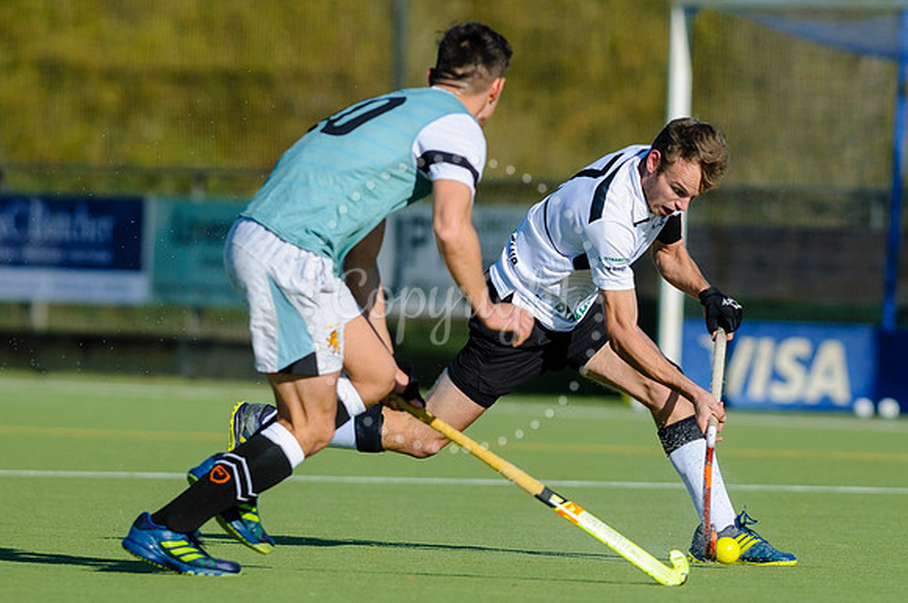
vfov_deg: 2.1
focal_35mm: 662
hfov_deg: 3.1
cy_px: 267
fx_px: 16663
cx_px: 651
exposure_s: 1/3000
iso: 200
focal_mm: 300
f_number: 4
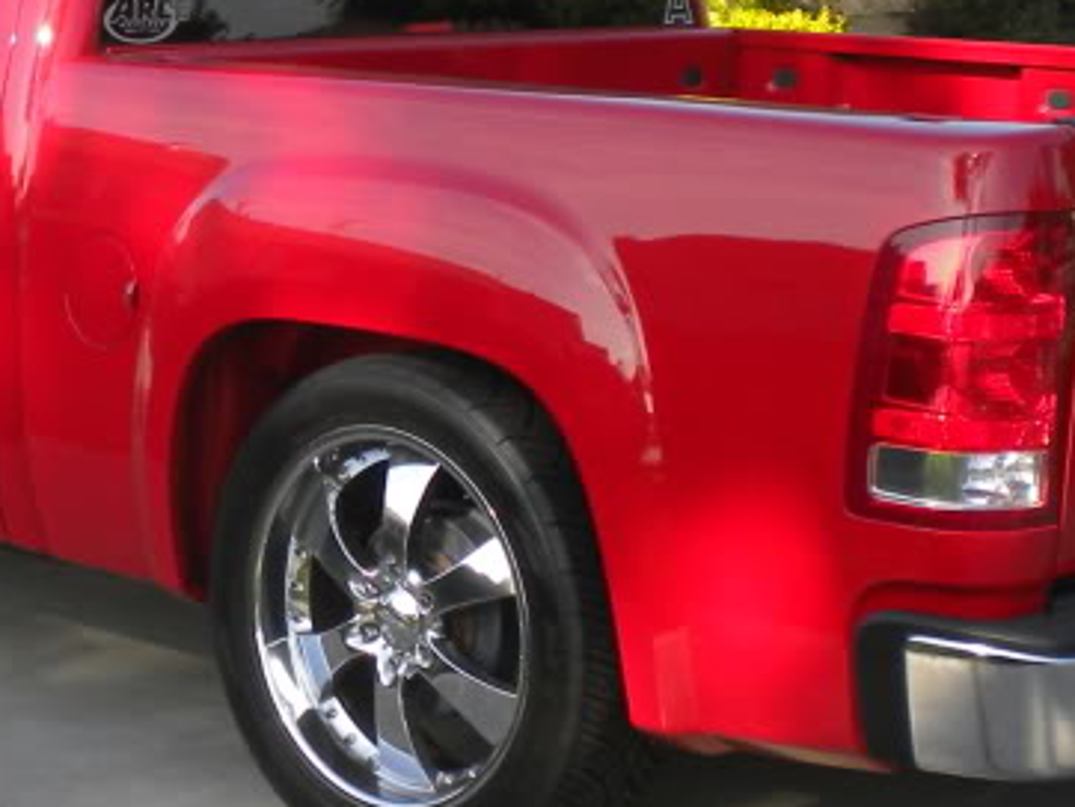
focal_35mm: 99
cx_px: 107
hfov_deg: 19.5
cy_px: 246
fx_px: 3076
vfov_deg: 14.9
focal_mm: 6.3
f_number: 4.6
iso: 80
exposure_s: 1/202
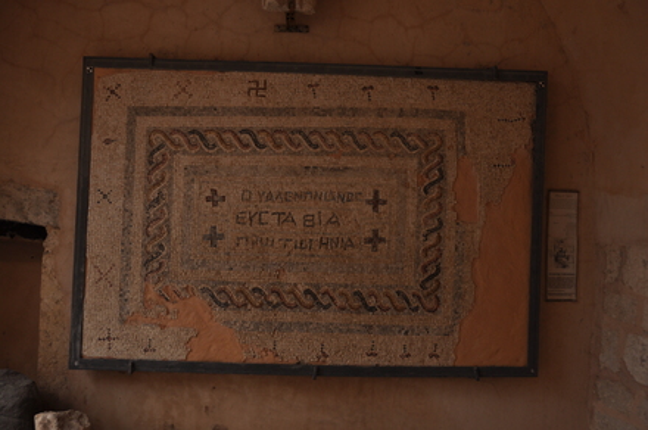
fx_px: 593
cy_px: 215
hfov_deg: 57.3
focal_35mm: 33
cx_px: 324
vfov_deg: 39.9
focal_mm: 22
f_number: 3.8
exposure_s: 1/320
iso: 200
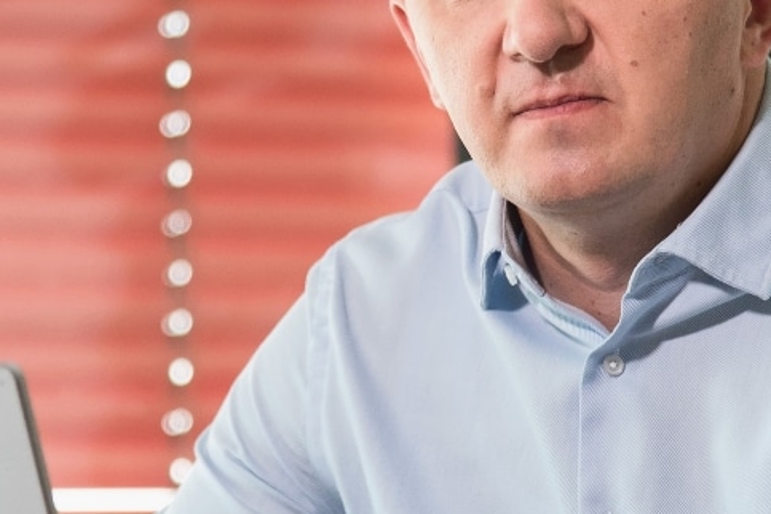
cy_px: 259
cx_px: 393
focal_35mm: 365
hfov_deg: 5.6
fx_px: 7816
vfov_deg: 3.8
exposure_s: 1/80
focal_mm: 120
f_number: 4
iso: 500
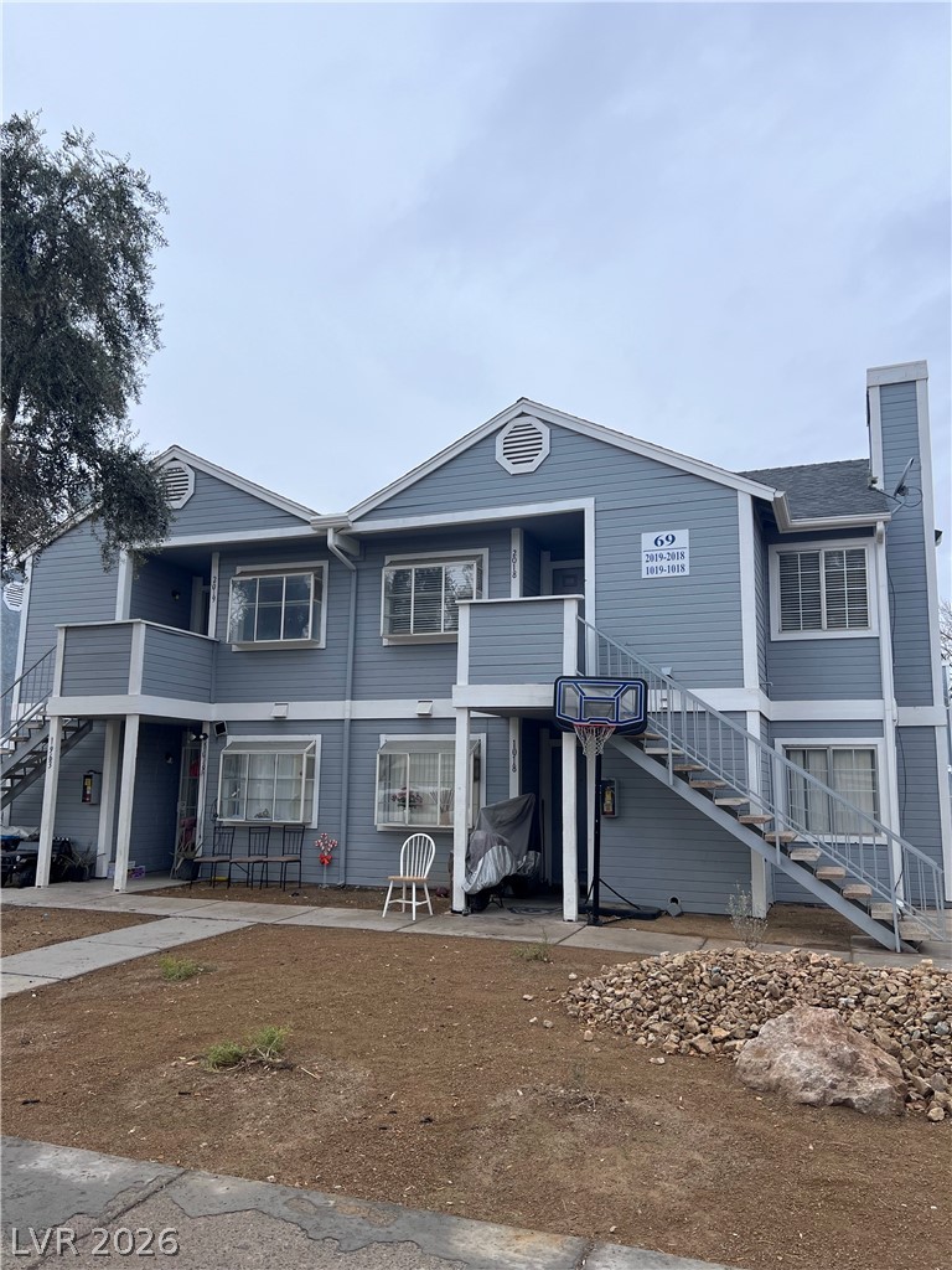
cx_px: 476
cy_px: 635
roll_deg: -1.3
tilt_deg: +9.0
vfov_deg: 67.3
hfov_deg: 53.1
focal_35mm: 26
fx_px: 953
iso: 50
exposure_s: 1/1645
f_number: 1.5
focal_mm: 5.7
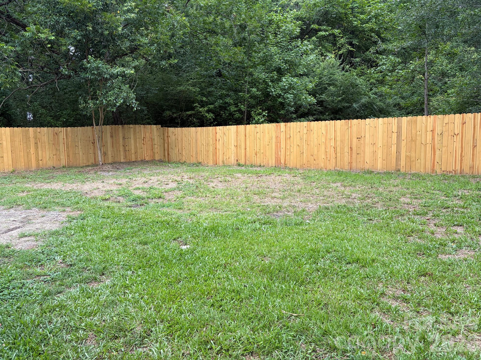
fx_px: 375
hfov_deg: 65.3
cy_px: 174
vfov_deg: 51.3
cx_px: 232
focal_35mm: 27
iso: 50
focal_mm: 5.96
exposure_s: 1/468
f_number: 1.6
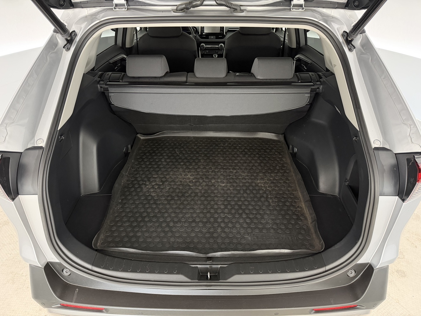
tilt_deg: -33.1
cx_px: 210
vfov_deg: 56.8
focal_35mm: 24
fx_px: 292
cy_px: 158
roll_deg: -0.4
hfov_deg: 71.6
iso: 640
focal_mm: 6.76
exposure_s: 1/33
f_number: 1.78
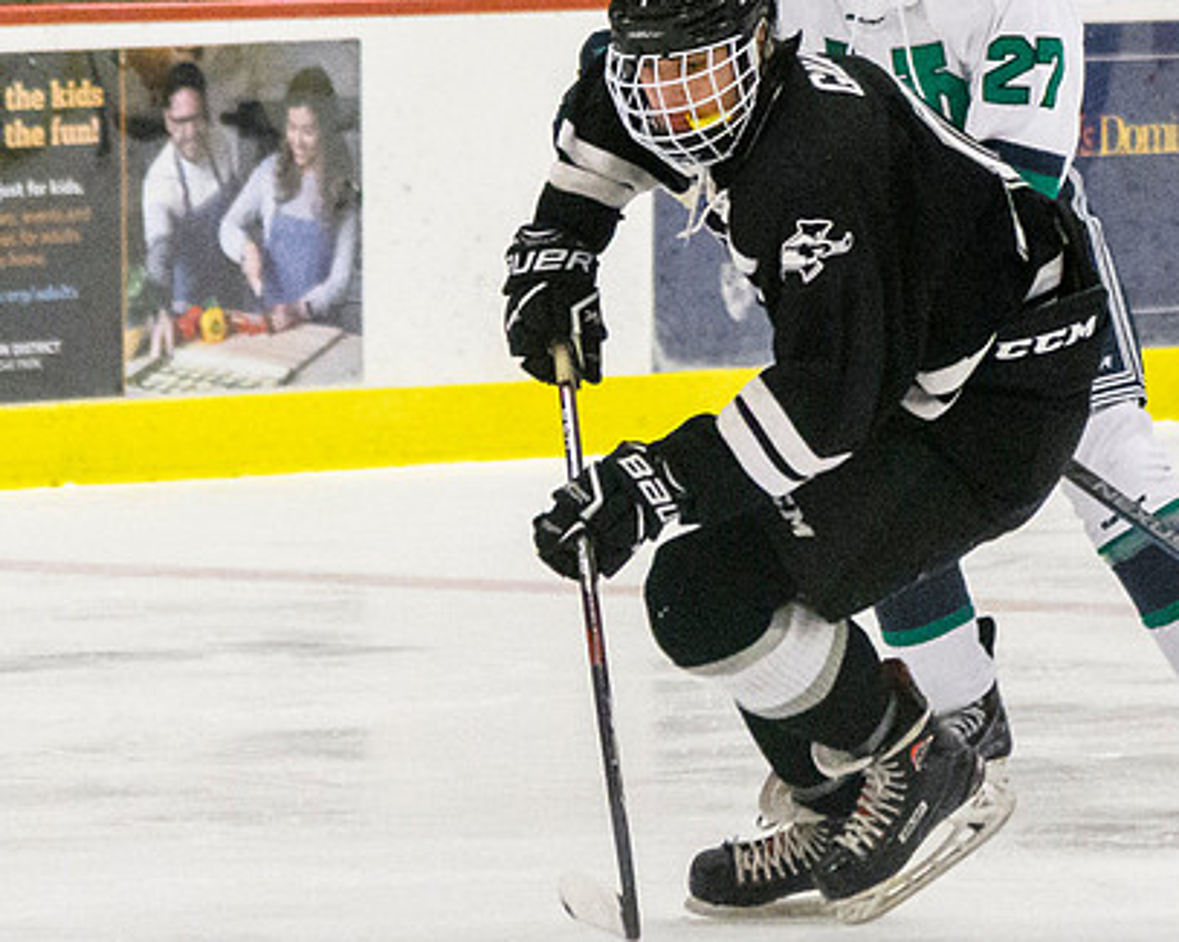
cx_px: 1049
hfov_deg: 3.9
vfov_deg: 3.1
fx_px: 17121
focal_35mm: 491
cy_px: 630
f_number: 4
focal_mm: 120
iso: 4000
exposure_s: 1/1250
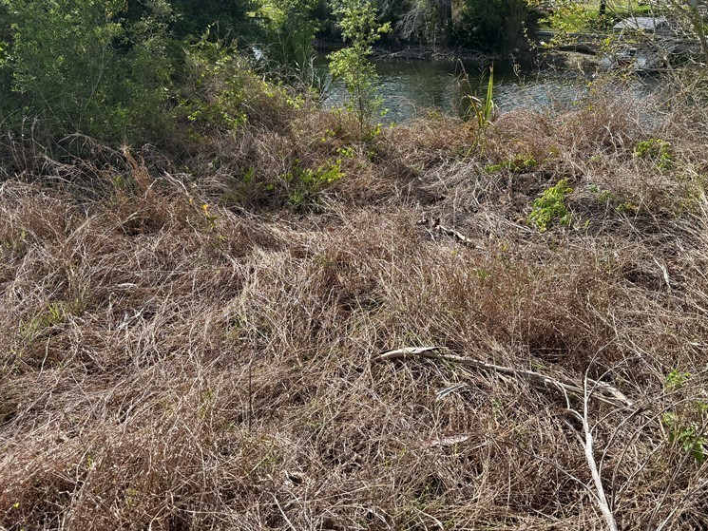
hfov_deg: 55.3
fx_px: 675
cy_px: 243
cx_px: 372
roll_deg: -0.8
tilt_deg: -20.5
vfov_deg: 42.9
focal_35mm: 33
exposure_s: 1/2907
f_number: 1.78
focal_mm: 6.76
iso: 80
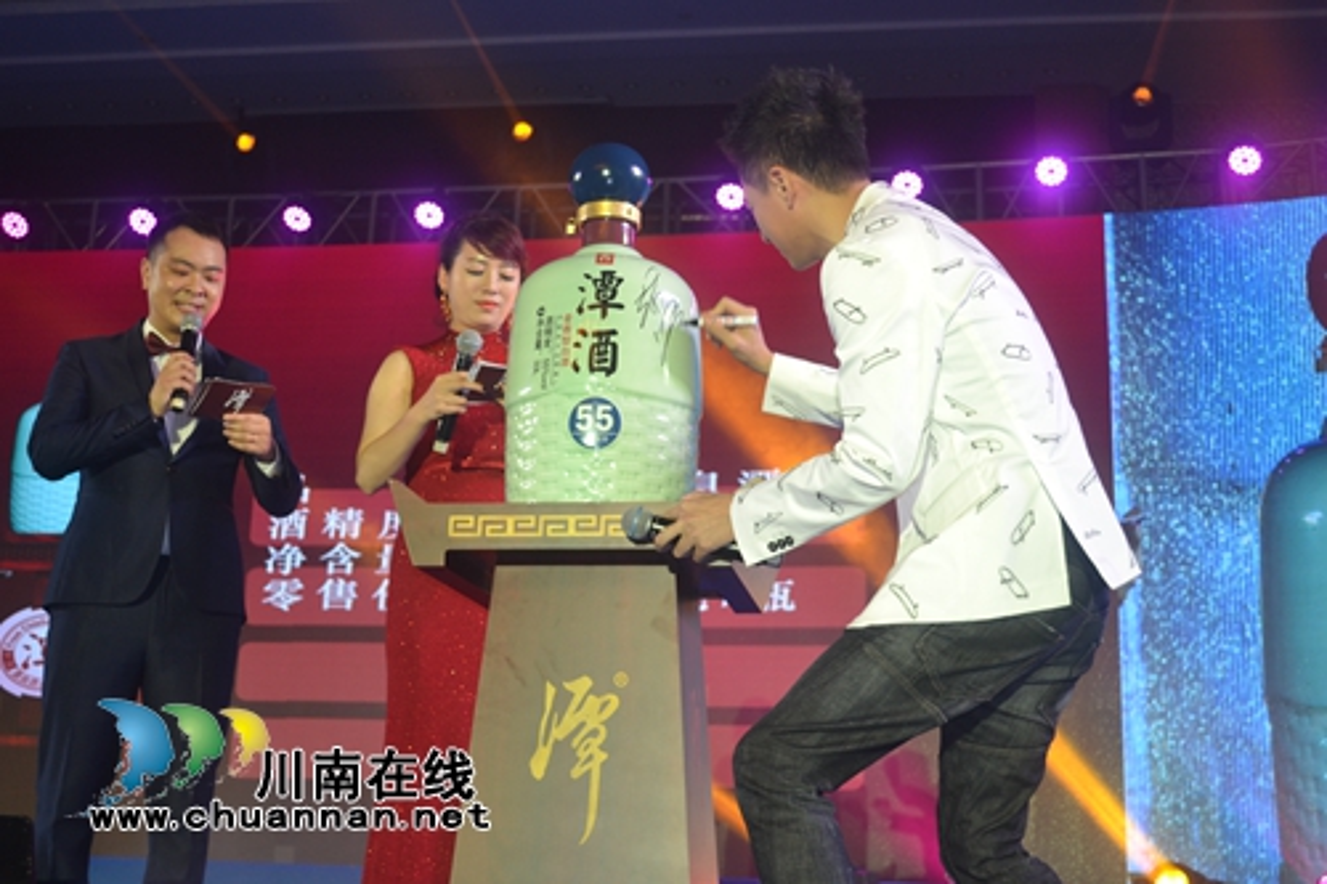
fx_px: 1658
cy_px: 442
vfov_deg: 29.8
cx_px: 664
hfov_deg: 43.6
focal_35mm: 45
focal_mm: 30
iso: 400
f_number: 4.5
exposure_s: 1/80
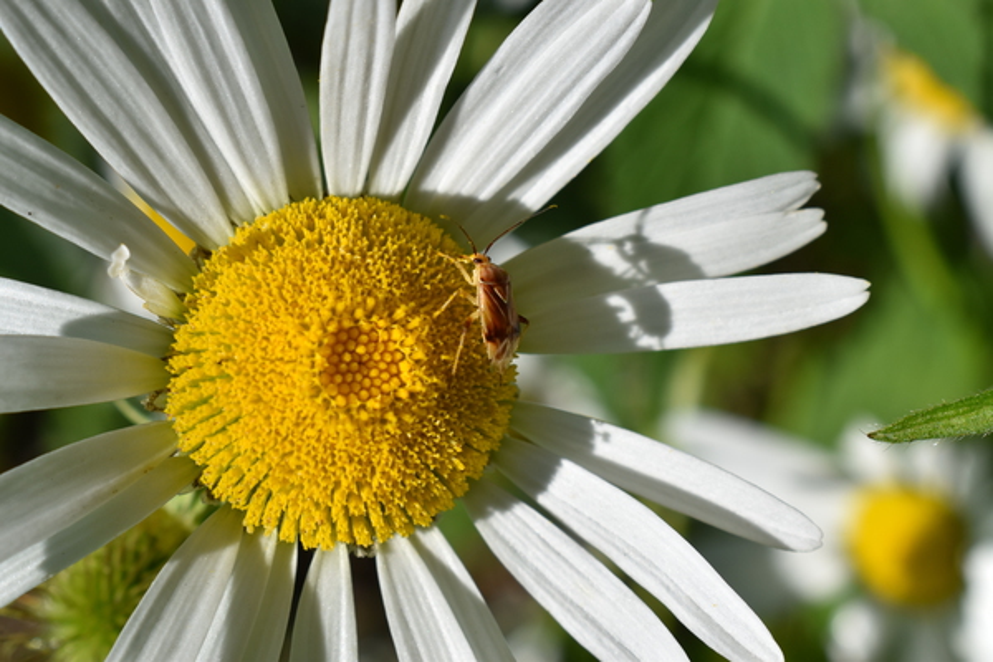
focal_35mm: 82
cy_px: 331
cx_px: 496
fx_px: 2275
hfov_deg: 24.6
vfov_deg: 16.6
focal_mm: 55
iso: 200
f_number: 11
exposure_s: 1/500
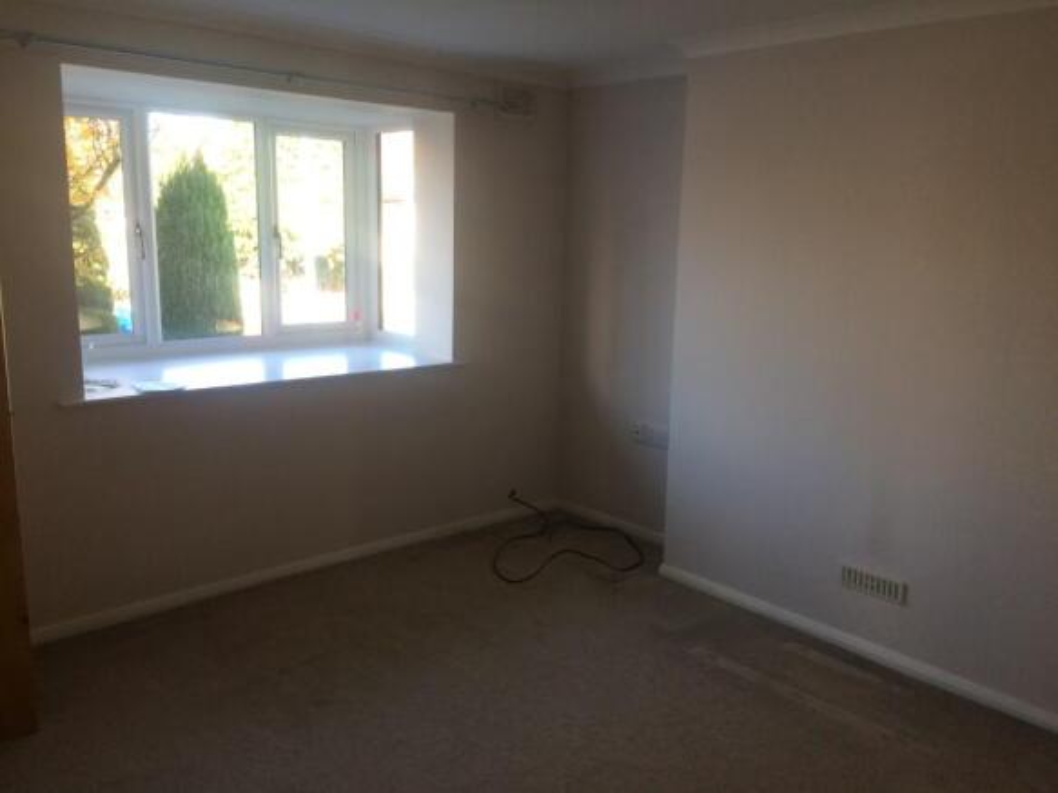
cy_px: 396
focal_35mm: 29
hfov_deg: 61.7
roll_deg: -0.9
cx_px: 529
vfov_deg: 48.2
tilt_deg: -11.2
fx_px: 886
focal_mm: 4.15
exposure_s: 1/60
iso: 50
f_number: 2.2
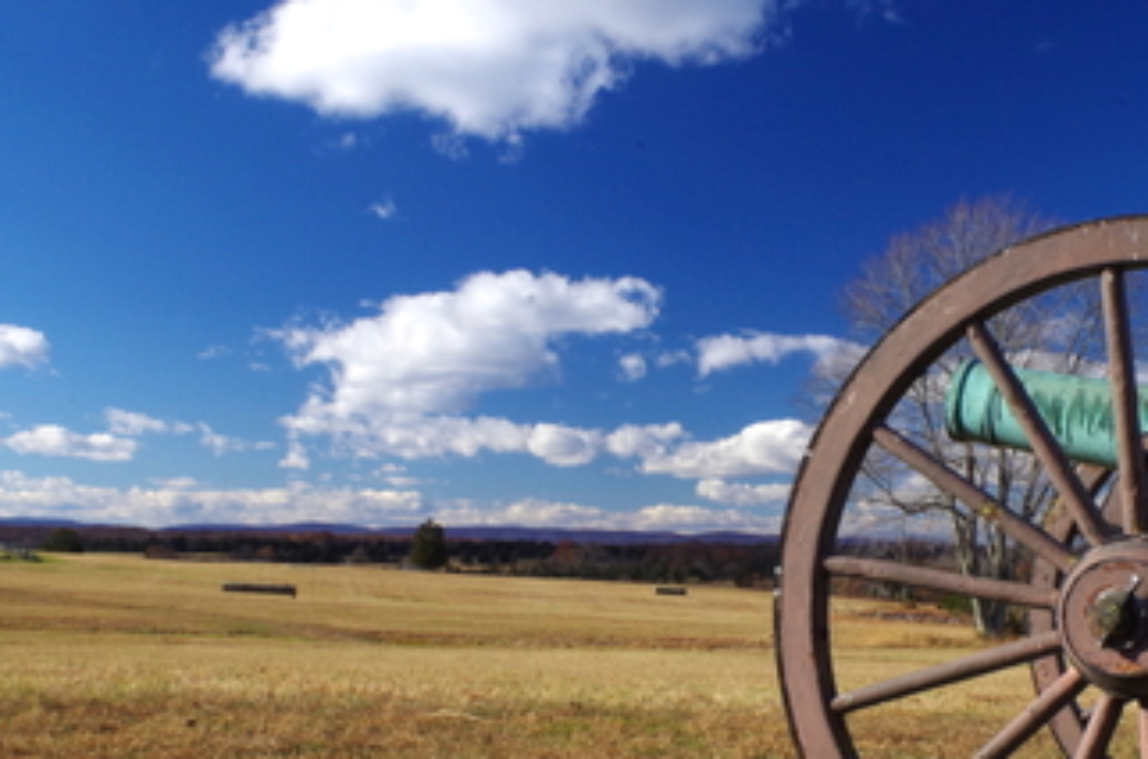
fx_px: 1495
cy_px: 440
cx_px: 702
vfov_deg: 28.5
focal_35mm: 47
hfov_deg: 41.8
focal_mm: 18
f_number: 18
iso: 400
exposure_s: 1/50
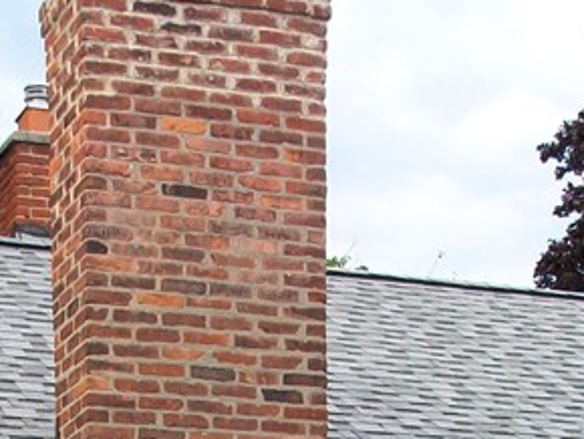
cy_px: 656
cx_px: 256
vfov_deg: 11.8
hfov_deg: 16.4
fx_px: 2026
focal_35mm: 120
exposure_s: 1/103
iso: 64
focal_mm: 5.7
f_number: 2.8
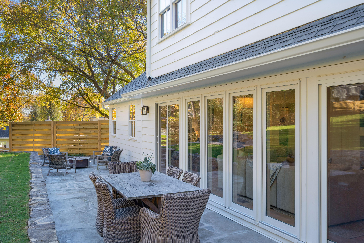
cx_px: 182
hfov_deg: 61.9
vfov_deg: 43.6
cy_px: 122
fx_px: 303
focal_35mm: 30
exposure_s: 1/80
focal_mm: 30
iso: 320
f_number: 7.1
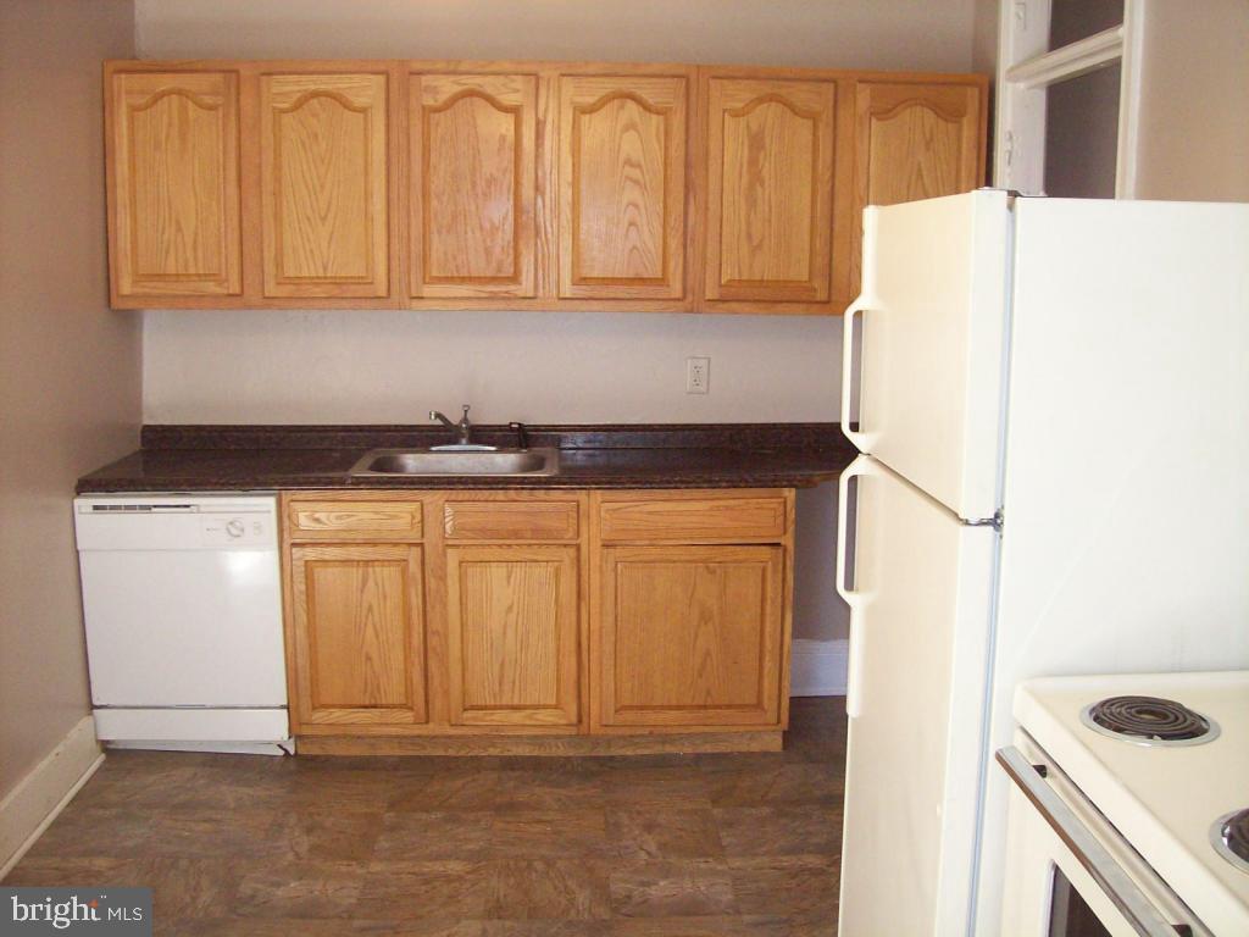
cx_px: 624
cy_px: 468
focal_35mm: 36
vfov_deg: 39.7
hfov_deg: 51.4
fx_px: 1299
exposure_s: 1/81.3
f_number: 2.7
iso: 140
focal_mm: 6
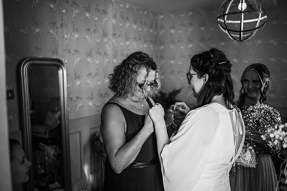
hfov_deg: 54.5
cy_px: 96
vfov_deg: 37.8
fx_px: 279
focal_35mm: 35
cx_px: 144
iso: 180
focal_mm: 35
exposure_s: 1/200
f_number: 2
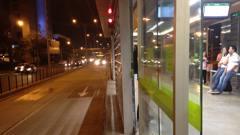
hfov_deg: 51.6
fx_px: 248
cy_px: 85
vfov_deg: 30.3
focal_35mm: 39
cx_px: 123
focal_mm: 4.28
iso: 160
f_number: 2.4
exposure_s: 1/20
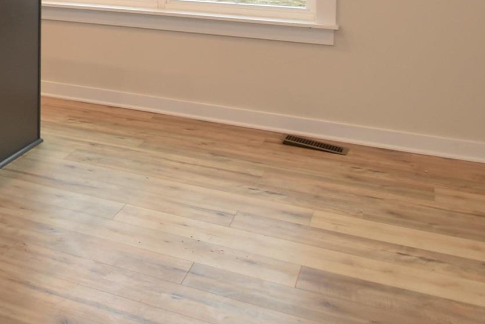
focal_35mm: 55
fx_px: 741
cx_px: -120
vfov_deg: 21.9
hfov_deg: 30.0
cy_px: -107
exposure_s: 1/60
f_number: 4
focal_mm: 10
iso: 200
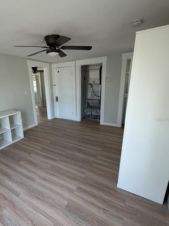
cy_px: 120
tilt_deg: -16.2
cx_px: 59
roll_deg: +2.3
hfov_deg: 67.1
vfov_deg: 84.6
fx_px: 124
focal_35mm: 19
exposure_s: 1/121
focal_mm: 2.22
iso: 160
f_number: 2.2
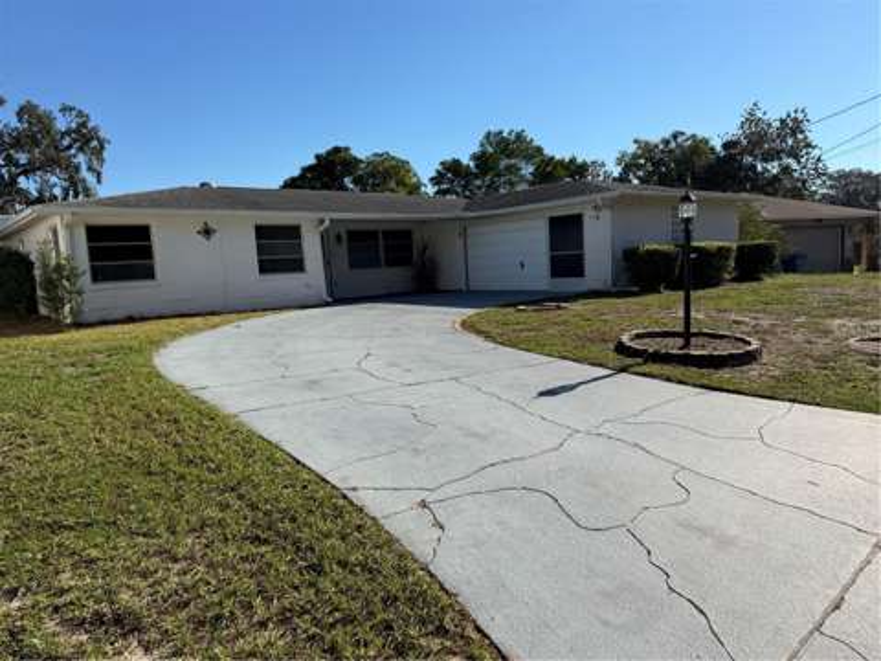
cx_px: 440
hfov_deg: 71.6
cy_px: 330
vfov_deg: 56.8
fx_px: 611
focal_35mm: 24
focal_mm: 6.76
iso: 80
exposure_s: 1/6173
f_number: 1.78
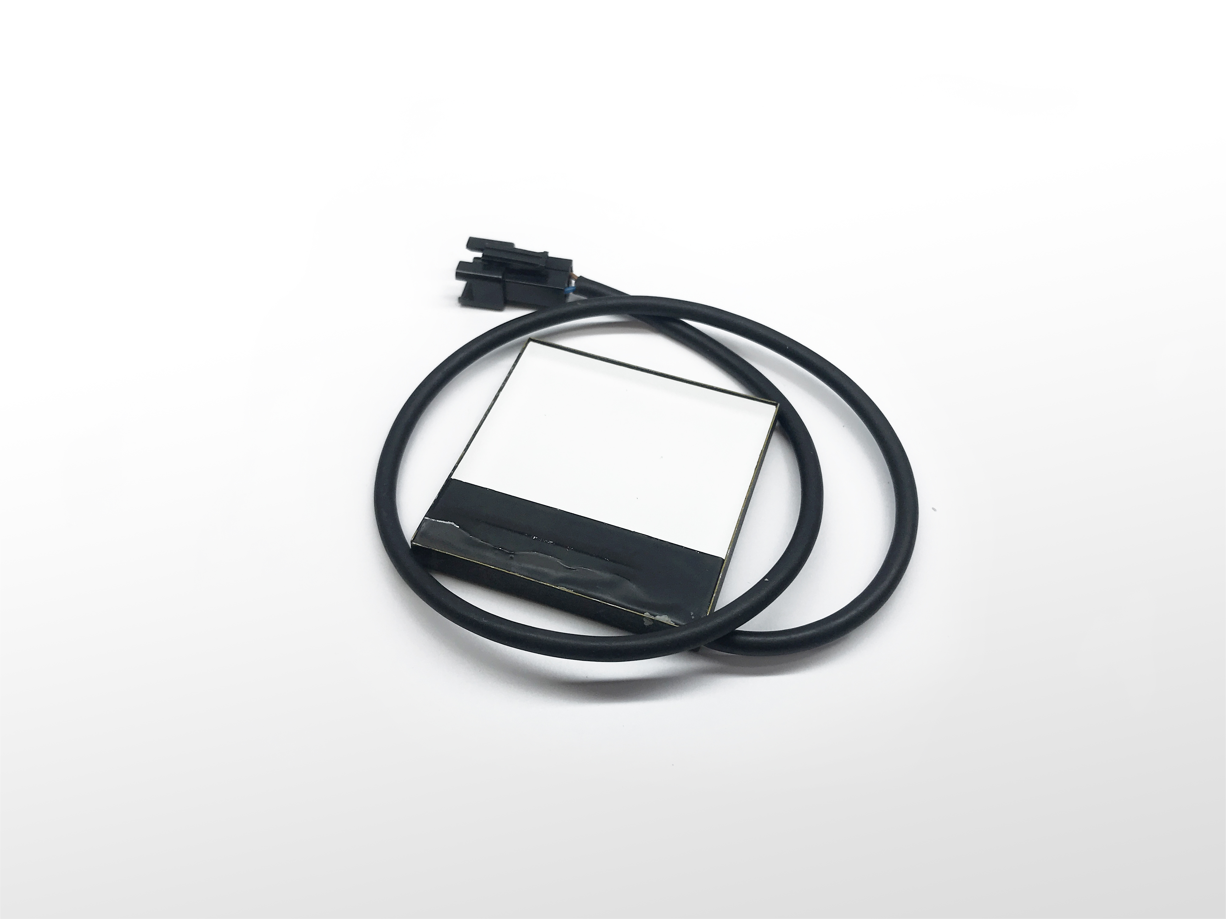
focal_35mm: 28
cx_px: 613
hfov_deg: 63.4
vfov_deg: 49.7
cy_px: 460
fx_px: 992
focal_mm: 3.99
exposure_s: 1/338
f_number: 1.8
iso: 20
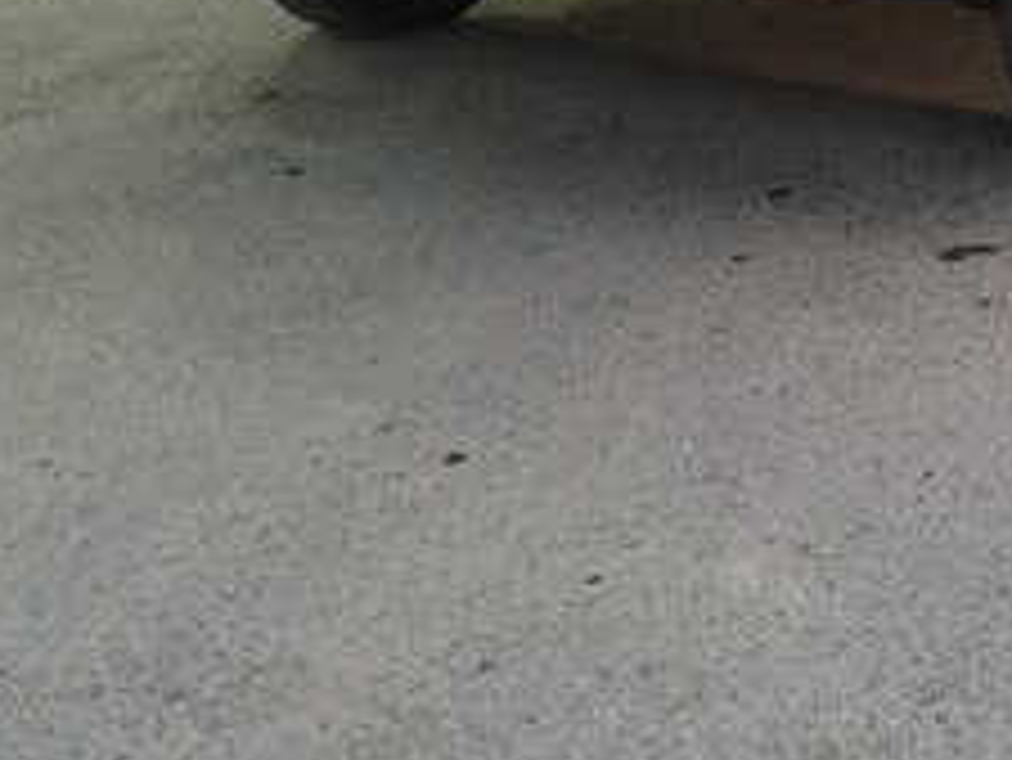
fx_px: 2486
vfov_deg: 16.8
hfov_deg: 22.4
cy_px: -106
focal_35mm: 85
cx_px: 927
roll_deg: -0.1
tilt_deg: -12.4
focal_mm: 4.15
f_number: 2.2
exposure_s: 1/25
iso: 250
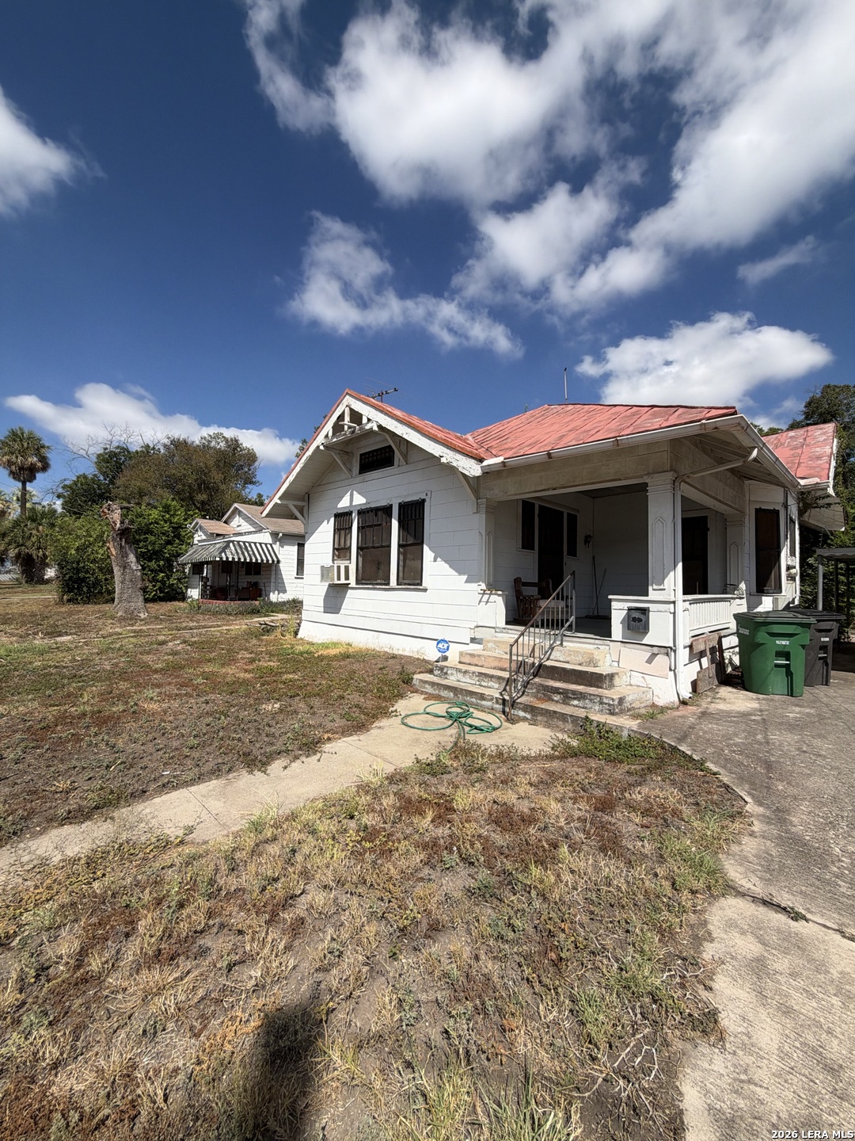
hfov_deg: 85.7
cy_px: 570
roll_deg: -2.1
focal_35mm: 14
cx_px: 428
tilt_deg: +3.7
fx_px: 461
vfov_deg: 102.1
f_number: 2.2
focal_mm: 2.22
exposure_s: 1/1259
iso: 25
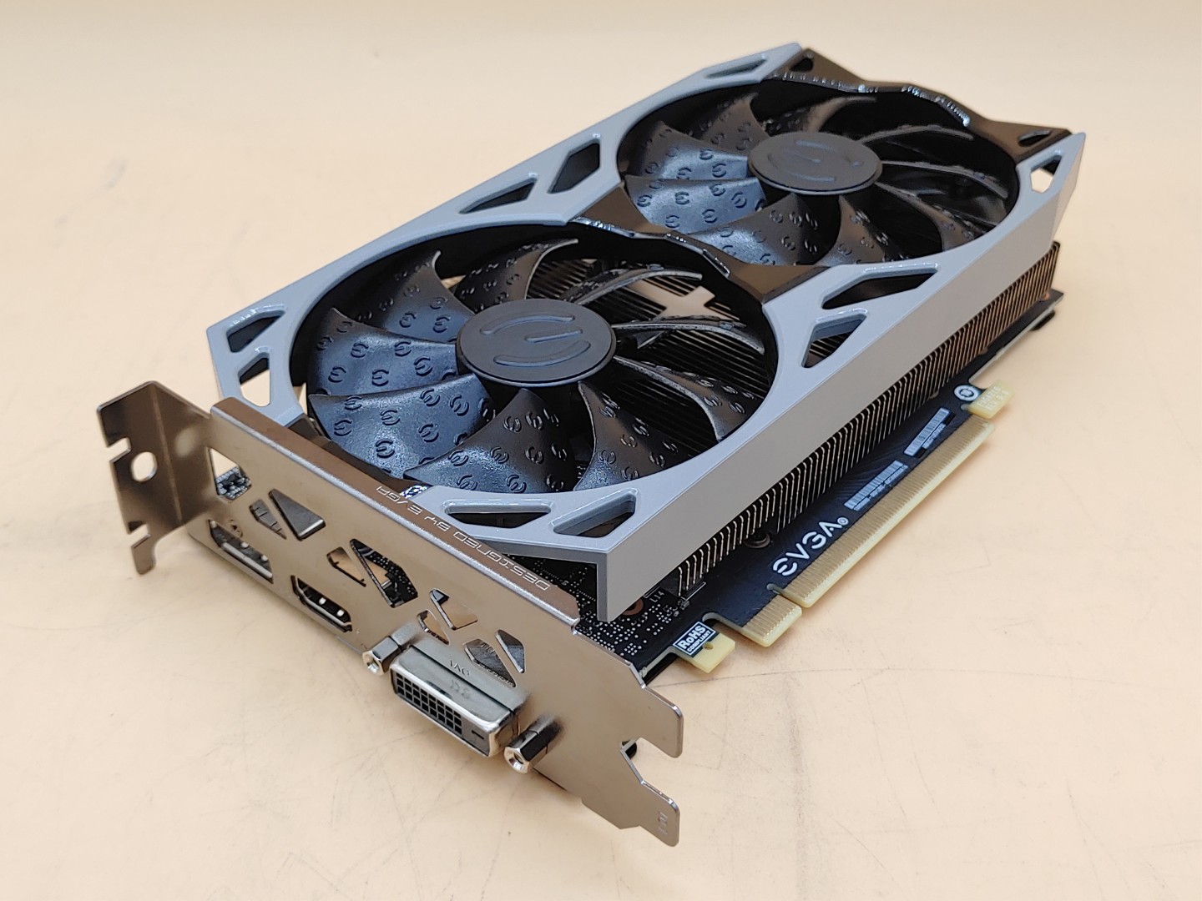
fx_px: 1424
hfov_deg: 45.8
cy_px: 450
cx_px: 601
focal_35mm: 41
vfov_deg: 35.1
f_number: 1.8
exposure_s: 1/100
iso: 50
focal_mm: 4.36
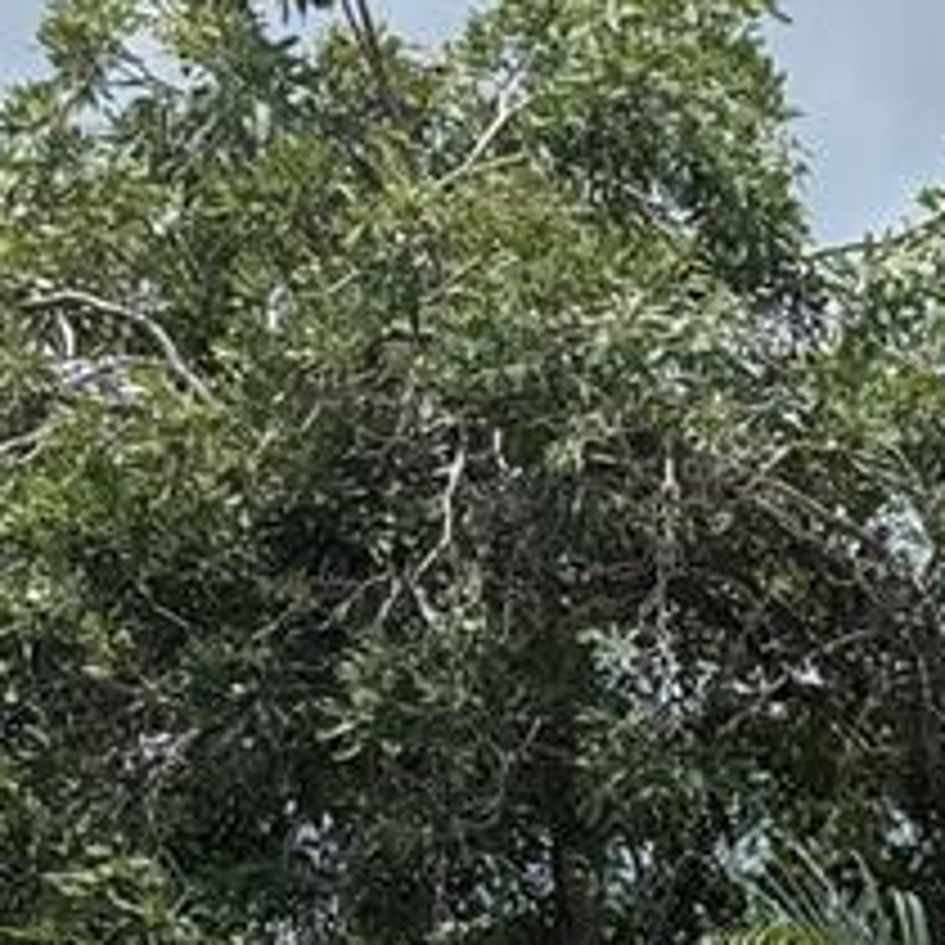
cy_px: 1971
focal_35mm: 121
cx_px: 1737
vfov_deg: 12.5
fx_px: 3737
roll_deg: -4.4
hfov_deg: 13.0
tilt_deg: -6.7
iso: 80
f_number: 1.78
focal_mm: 6.76
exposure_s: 1/4405
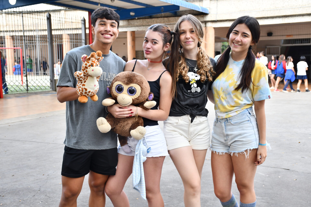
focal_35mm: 48
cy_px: 104
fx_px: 415
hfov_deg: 41.1
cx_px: 156
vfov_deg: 28.1
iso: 450
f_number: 4
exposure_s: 1/250
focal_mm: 32
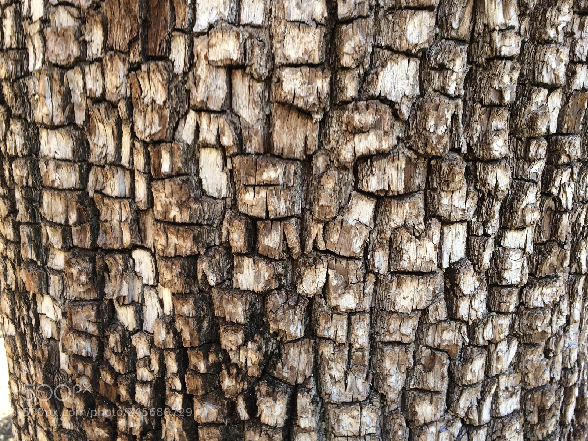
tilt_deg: -5.3
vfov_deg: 48.2
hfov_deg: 61.7
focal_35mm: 29
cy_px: 220
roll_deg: -0.8
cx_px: 294
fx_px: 493
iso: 40
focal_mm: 4.15
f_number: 2.2
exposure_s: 1/60
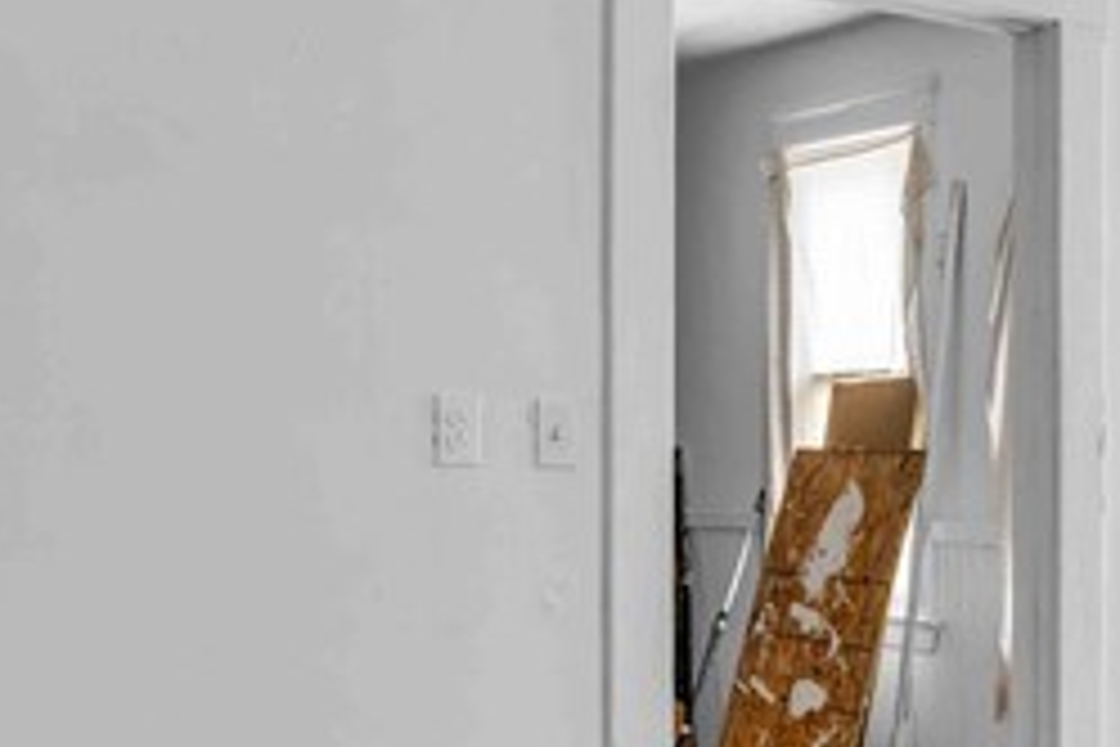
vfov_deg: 22.0
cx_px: 1253
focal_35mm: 61
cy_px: 574
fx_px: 1898
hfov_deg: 29.4
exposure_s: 1/5
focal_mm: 14
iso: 200
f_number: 7.1
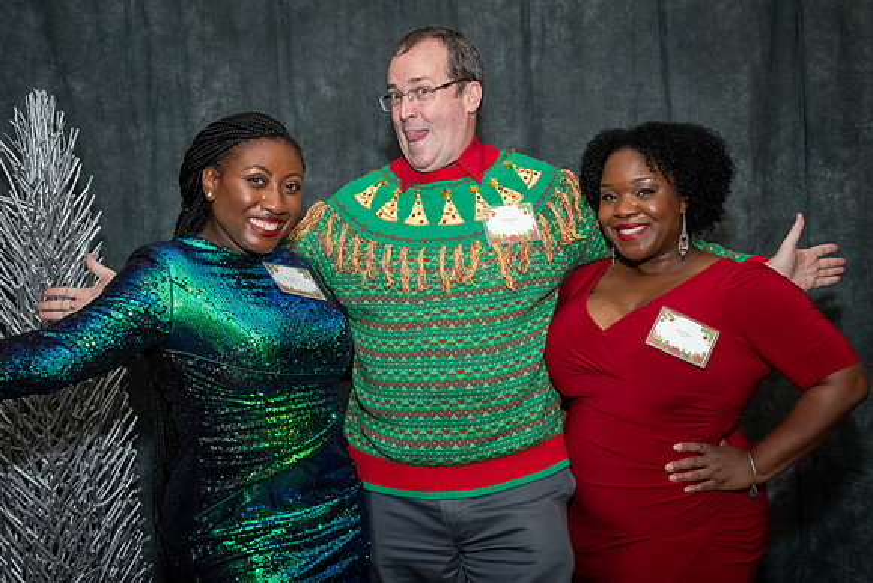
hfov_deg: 43.8
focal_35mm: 45
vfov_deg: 30.0
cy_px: 248
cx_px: 427
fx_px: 1086
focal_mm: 26
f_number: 6.3
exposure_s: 1/250
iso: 500
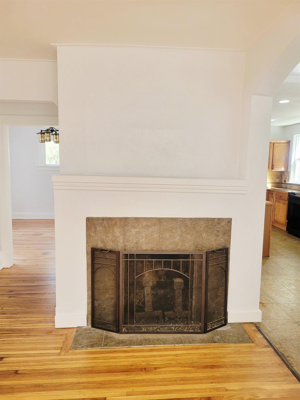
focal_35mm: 26
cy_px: 200
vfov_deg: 67.3
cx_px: 150
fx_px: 300
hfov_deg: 53.1
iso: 160
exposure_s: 1/120
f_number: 1.8
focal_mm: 5.4
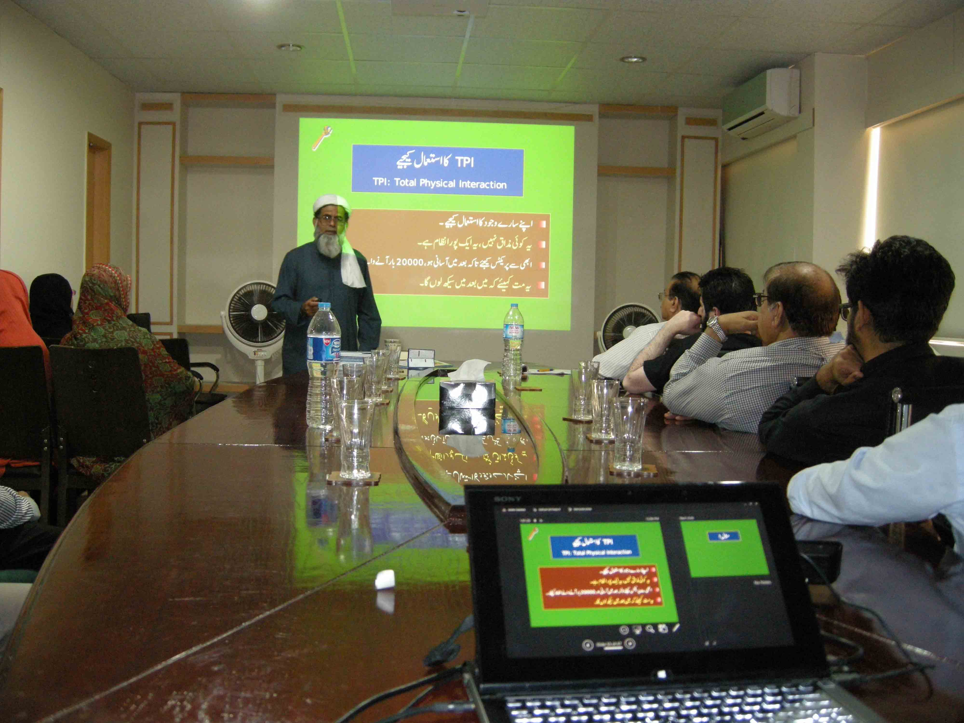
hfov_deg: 52.6
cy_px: 362
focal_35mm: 35
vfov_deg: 40.7
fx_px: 975
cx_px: 482
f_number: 2.7
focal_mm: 7.5
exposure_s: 1/17.2
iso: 400
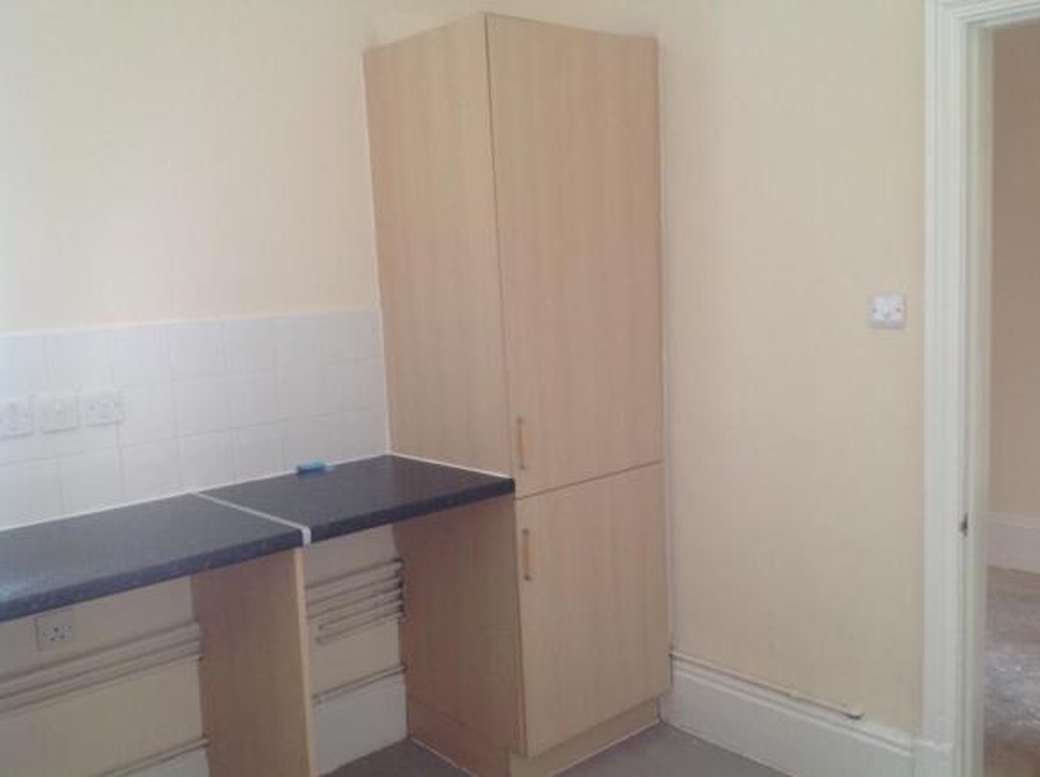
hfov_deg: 52.7
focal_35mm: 35
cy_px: 388
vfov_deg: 40.6
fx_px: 1050
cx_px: 520
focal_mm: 4.28
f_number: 2.4
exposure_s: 1/15
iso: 100
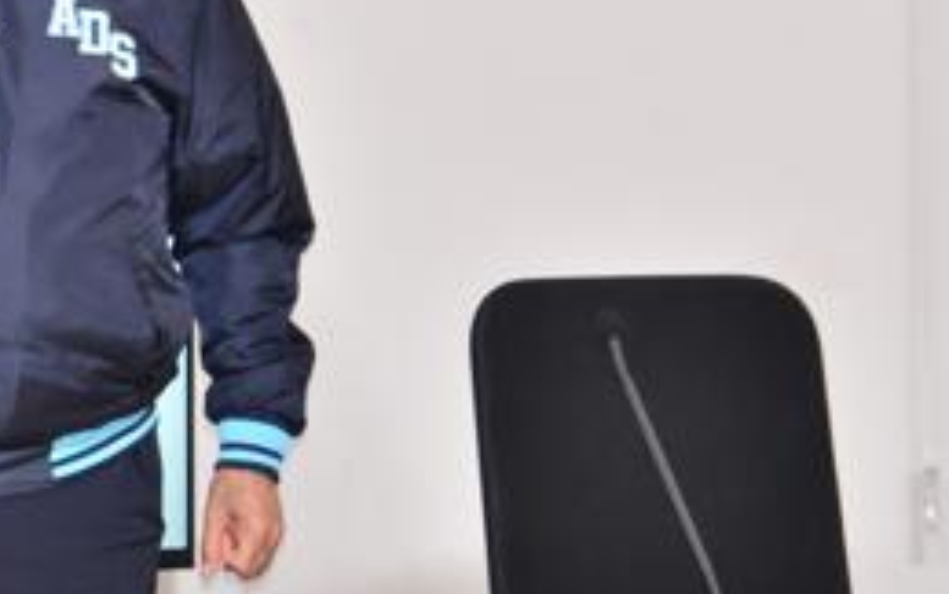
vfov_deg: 4.5
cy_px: 66
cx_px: -92
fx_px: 7502
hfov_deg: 7.2
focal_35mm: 290
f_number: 5.6
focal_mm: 120
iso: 1000
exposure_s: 1/125
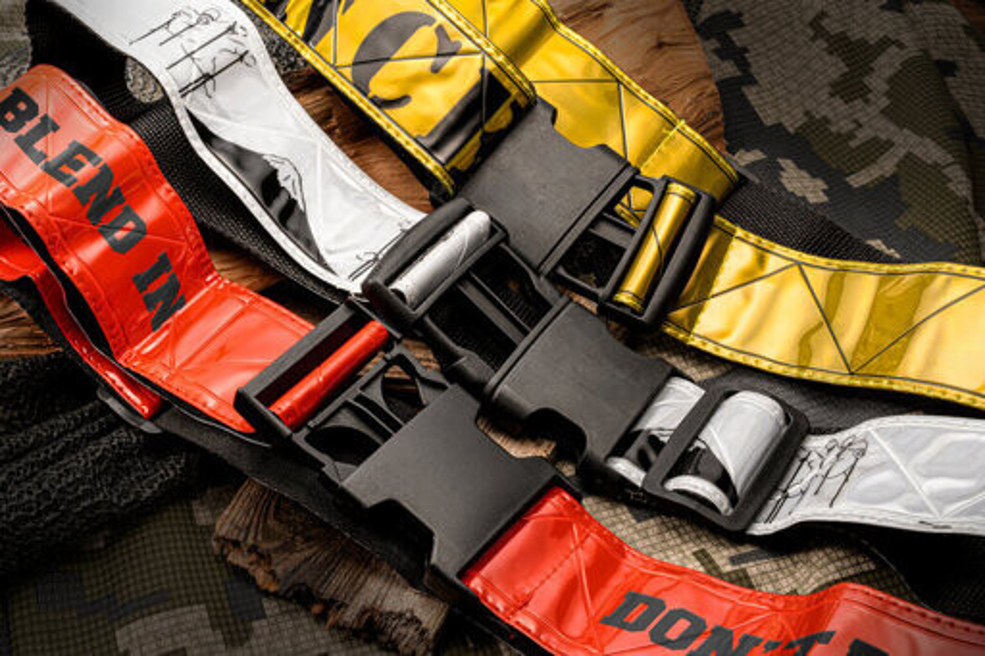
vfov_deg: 25.5
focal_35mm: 53
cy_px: 328
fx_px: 1452
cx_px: 492
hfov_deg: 37.5
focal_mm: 53.1
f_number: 22
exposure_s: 1/8
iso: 400
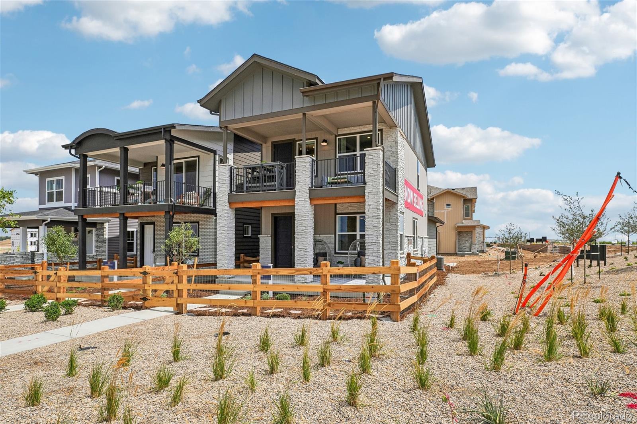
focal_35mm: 18
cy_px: 212
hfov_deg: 90.0
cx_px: 318
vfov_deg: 67.4
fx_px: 318
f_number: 8
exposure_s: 1/500
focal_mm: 12
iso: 100
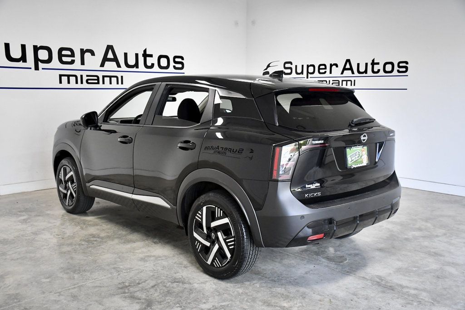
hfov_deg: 53.1
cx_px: 232
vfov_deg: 36.9
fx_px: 465
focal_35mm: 36
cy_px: 155
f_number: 3.8
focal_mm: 24
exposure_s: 1/800
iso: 2500
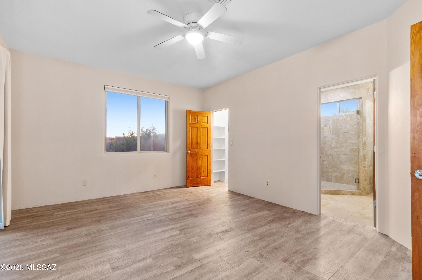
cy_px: 140
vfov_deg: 73.7
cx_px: 211
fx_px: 187
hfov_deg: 96.8
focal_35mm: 16
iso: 2500
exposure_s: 1
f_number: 20
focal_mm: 16
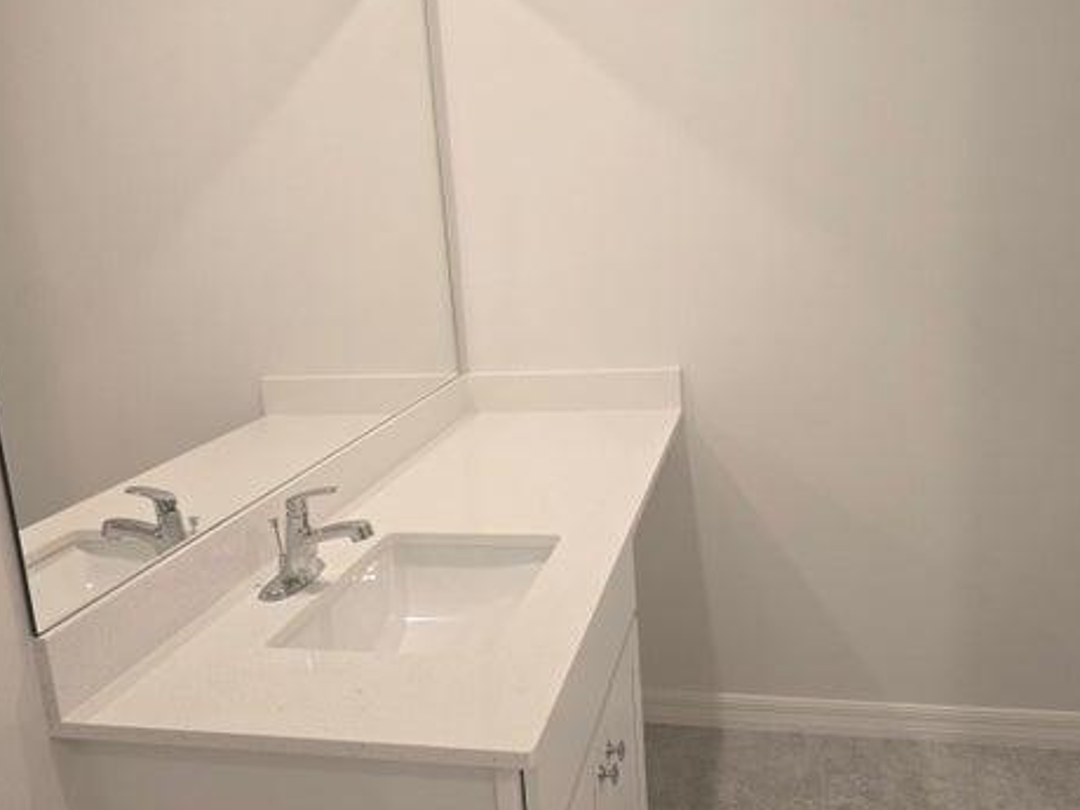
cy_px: 439
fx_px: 998
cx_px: 549
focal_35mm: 32
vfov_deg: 44.1
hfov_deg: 56.8
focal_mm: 6.3
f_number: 1.7
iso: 125
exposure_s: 1/120
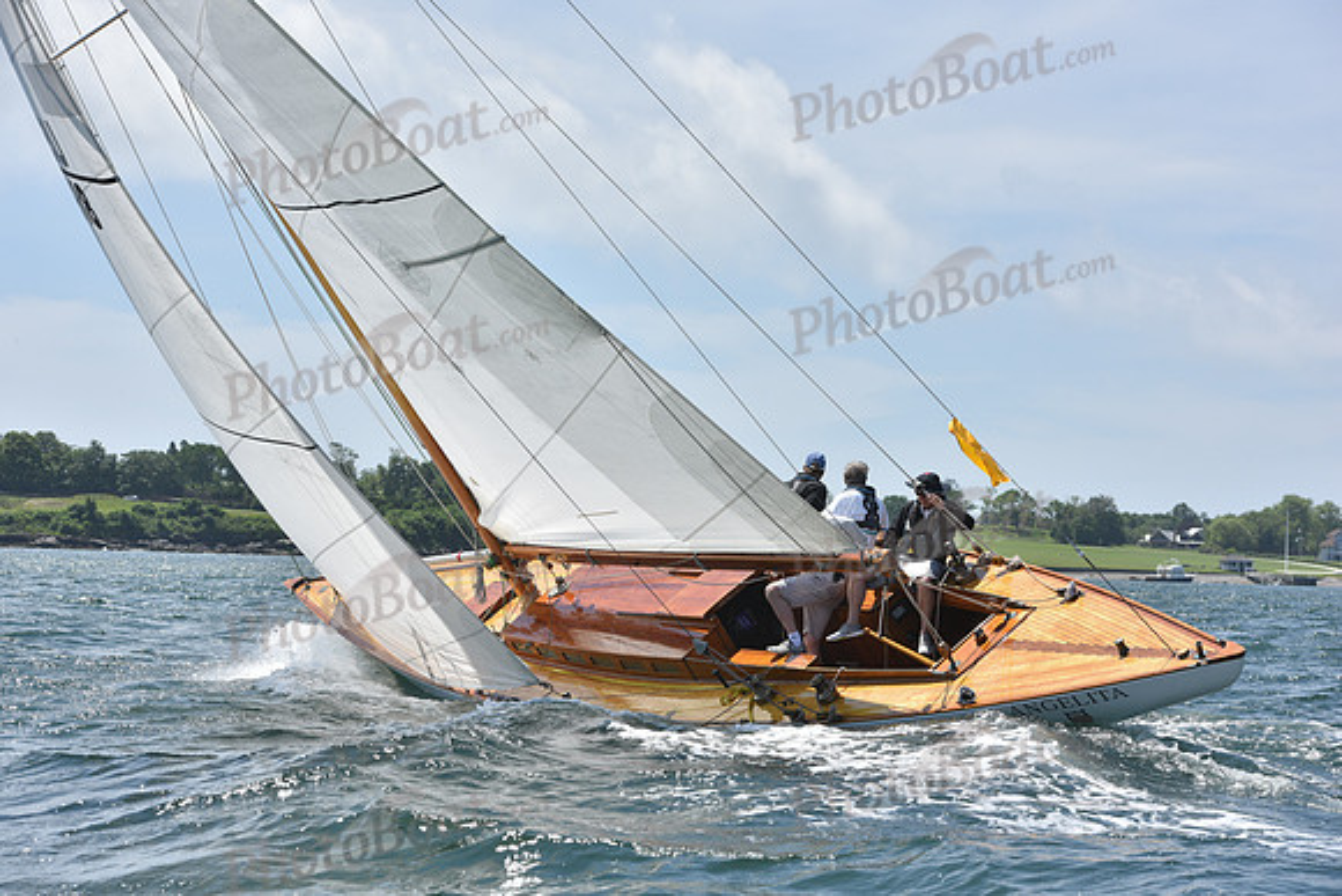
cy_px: 448
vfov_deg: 16.7
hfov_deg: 24.8
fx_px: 3057
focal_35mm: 82
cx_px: 671
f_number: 7.1
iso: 250
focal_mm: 82
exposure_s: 1/1250
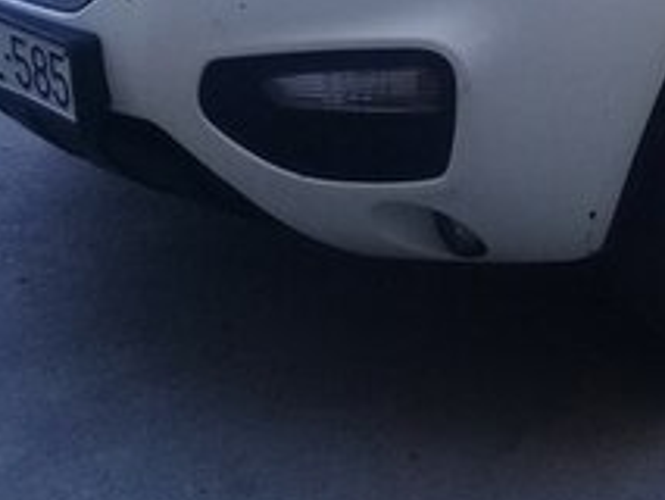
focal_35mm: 96
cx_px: 802
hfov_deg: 19.2
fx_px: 1845
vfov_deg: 14.5
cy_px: -208
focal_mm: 3.3
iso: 50
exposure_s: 1/344
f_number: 2.2
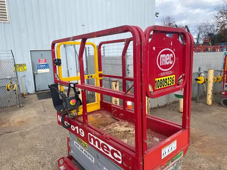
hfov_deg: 67.3
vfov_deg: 53.1
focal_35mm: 26
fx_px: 171
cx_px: 114
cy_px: 85
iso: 32
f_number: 1.8
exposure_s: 1/998
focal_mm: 4.25
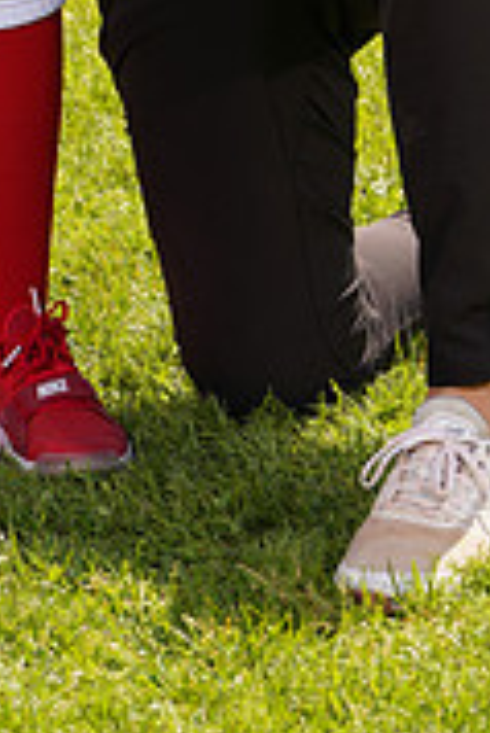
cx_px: 105
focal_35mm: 325
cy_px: -457
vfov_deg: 6.2
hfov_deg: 4.2
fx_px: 6622
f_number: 9
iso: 100
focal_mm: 100
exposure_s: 1/160
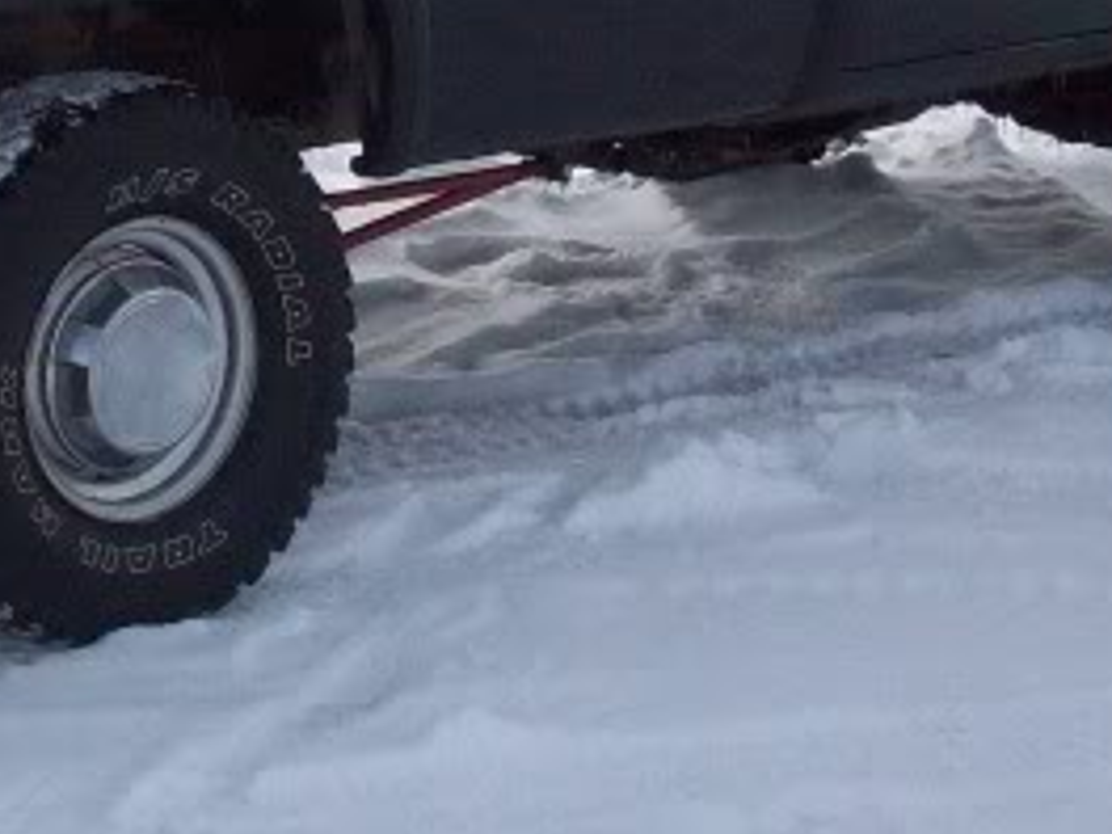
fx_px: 3598
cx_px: 164
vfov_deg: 13.1
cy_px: 80
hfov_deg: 17.4
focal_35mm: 112
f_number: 5.6
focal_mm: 6.2
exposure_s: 1/822
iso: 200
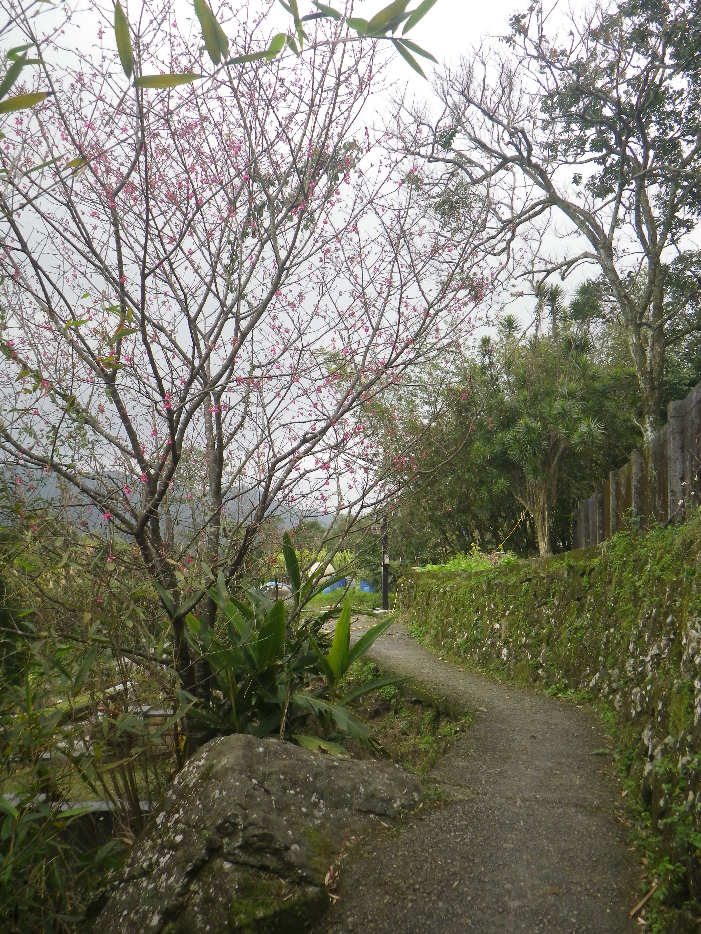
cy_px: 467
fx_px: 756
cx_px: 350
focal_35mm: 28
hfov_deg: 49.7
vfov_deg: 63.4
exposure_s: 1/125
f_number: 3.5
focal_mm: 5
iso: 80
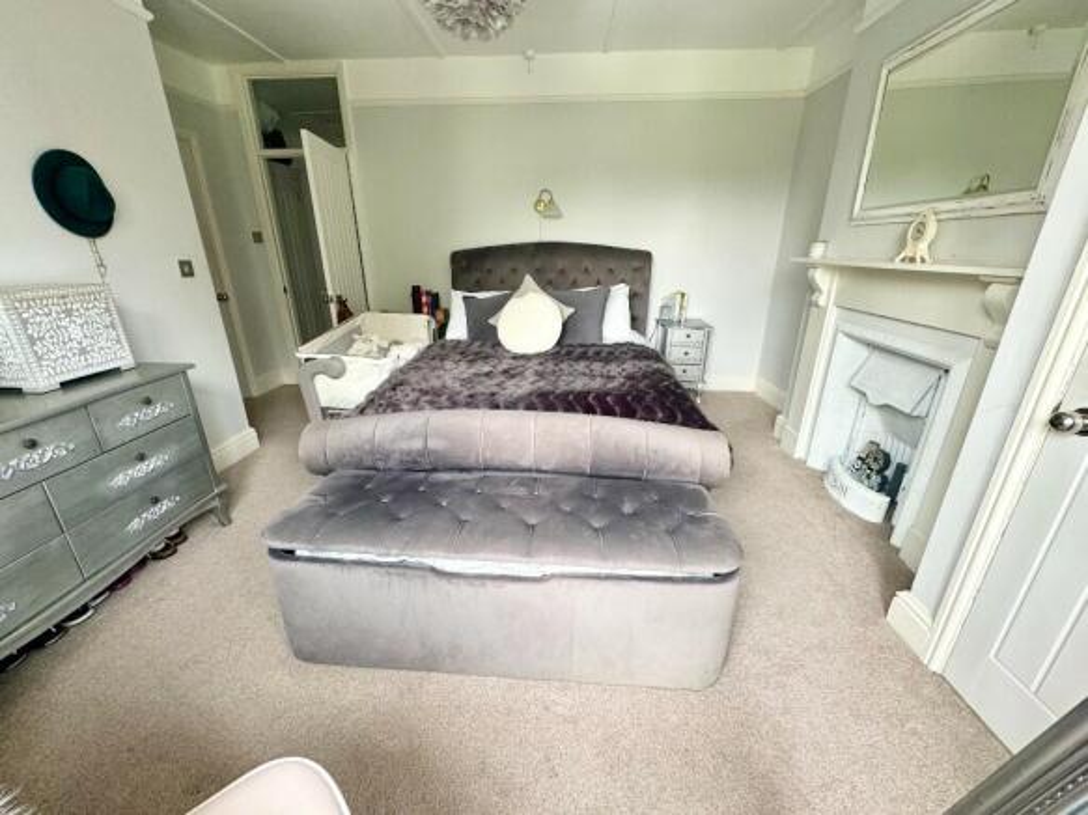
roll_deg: -0.2
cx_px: 544
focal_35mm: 14
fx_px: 440
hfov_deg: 102.1
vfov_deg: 85.7
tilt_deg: -20.5
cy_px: 408
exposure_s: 1/99
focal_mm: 2.22
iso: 200
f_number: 2.2
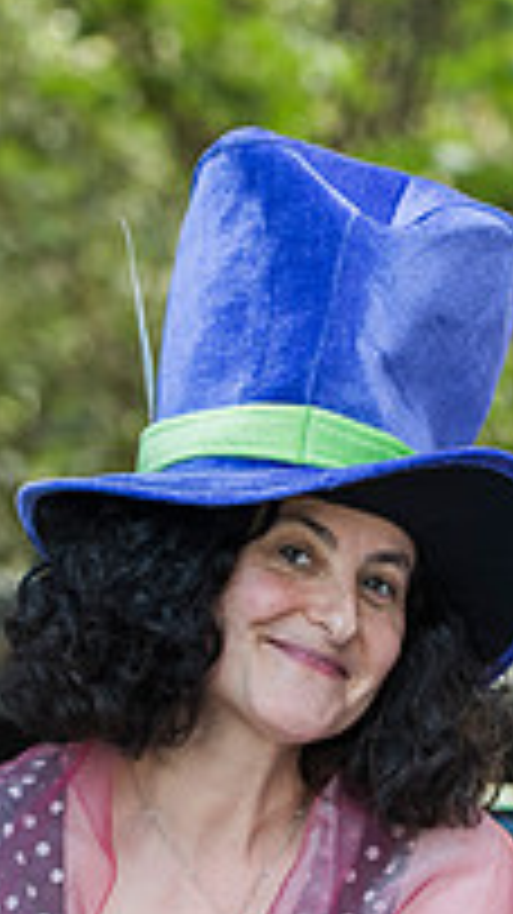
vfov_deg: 5.6
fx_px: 9274
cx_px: 406
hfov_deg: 3.2
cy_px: 712
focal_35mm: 383
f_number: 4
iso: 500
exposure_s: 1/160
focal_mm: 120
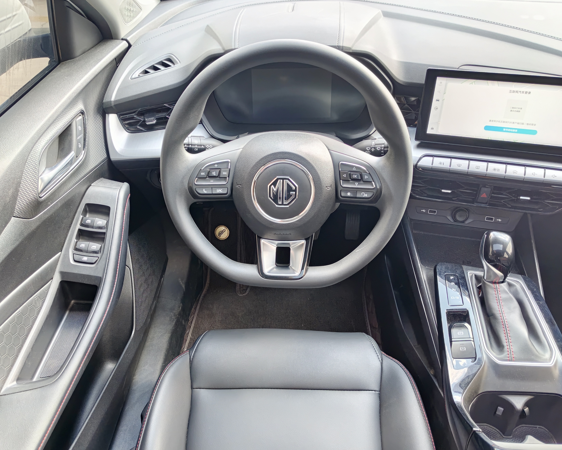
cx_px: 272
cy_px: 252
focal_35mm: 28
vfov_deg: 51.4
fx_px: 466
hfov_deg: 62.2
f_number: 1.88
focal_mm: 5.56
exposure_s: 1/100
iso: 1102
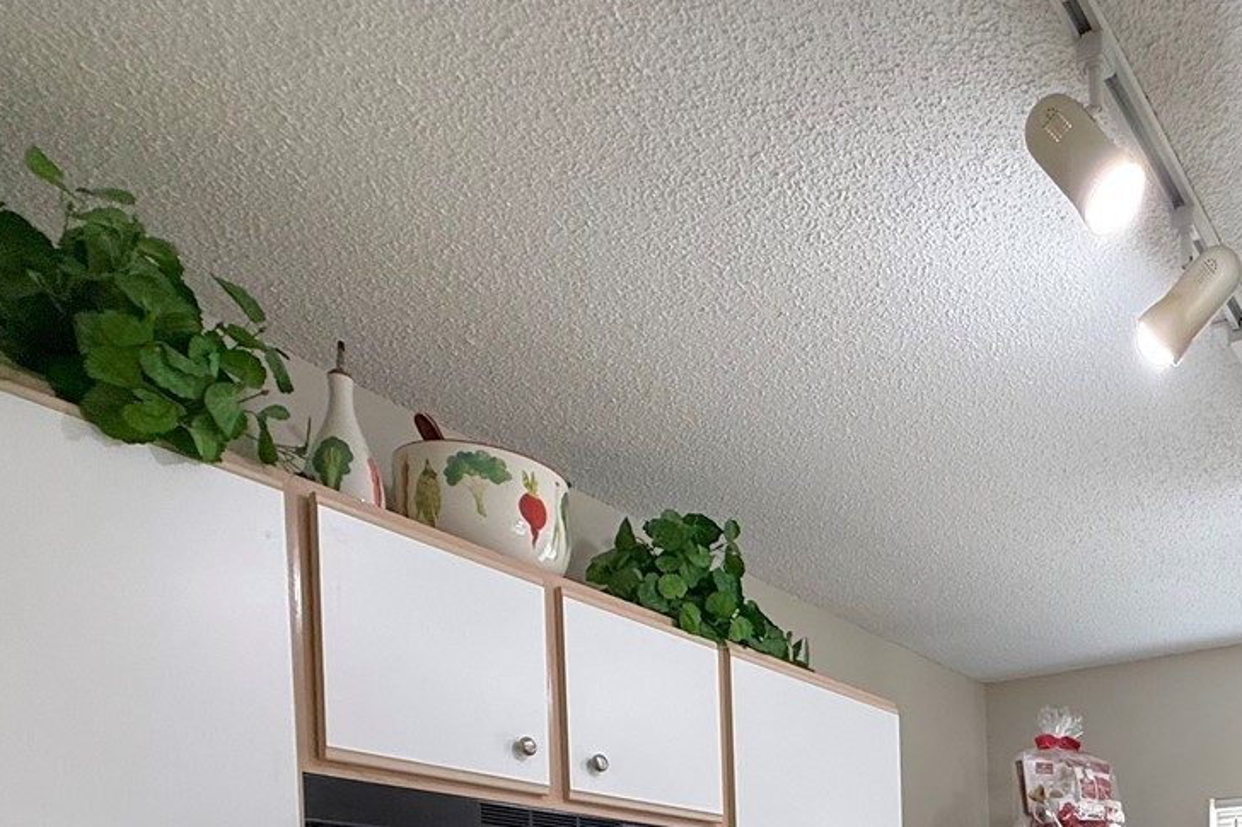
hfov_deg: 52.5
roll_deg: +1.6
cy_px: 1018
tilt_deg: -1.4
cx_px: 1088
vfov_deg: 32.9
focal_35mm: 32
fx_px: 1104
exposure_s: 1/120
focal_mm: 2.22
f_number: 2.2
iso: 125
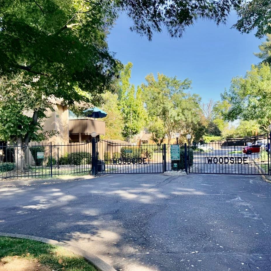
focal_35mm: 29
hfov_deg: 55.0
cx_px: 169
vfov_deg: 55.6
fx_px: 257
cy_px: 135
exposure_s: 1/1361
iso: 100
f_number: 1.78
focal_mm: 6.76
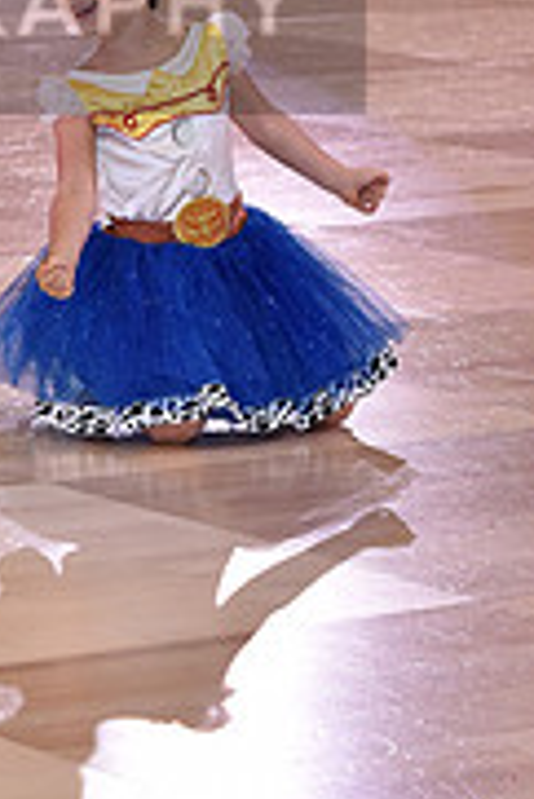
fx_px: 6529
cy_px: -31
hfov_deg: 4.7
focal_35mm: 294
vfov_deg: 7.0
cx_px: -241
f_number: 6.3
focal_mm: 92
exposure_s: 1/250
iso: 1600
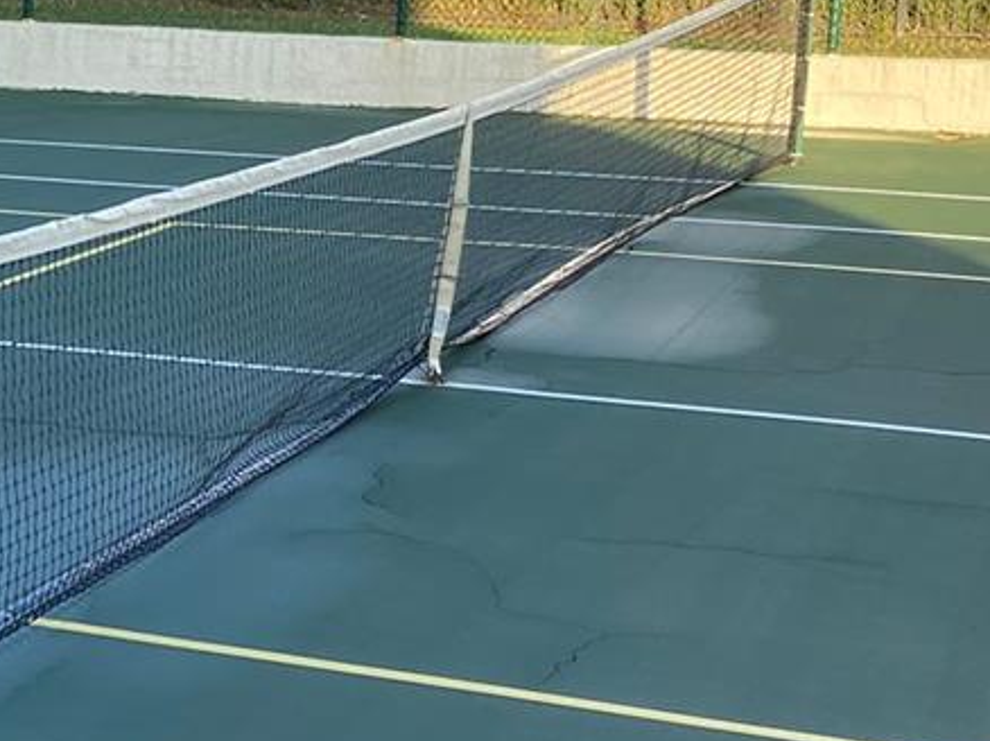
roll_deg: -0.2
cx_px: -54
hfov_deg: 19.9
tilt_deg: -13.4
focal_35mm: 95
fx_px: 2715
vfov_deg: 15.5
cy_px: 499
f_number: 1.8
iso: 32
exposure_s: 1/541
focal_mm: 4.25
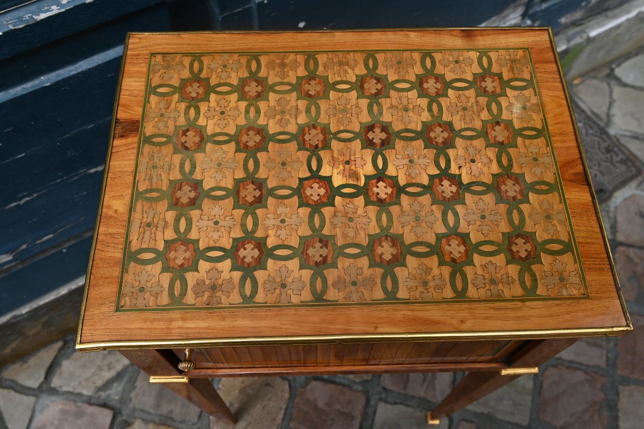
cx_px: 322
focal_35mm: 32
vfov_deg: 40.8
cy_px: 214
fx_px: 577
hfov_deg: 58.3
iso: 200
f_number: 5
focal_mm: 21.5
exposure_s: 1/250
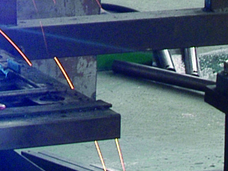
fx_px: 2174
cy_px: -318
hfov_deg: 6.0
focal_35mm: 330
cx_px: -80
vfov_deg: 4.4
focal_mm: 32
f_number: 11
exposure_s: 1/6
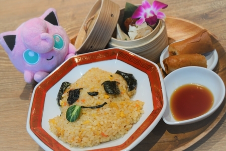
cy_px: 76
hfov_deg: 38.9
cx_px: 113
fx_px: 320
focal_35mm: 51
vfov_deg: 26.5
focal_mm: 34
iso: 200
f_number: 5.6
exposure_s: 1/20
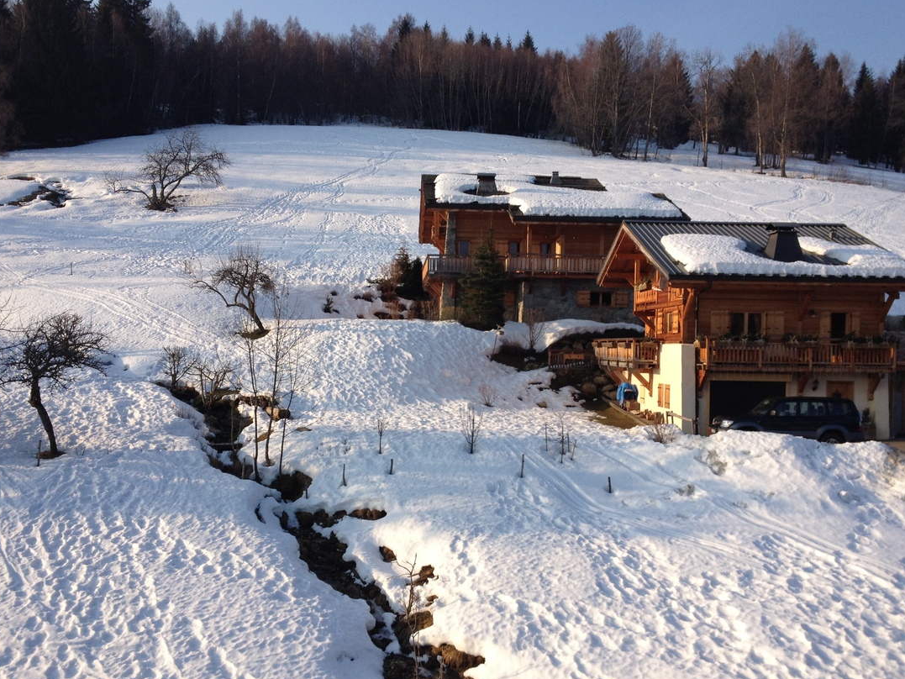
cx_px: 465
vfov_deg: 36.8
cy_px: 363
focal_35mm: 39
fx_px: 1020
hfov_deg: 47.9
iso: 64
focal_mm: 4.28
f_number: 2.4
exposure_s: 1/1346
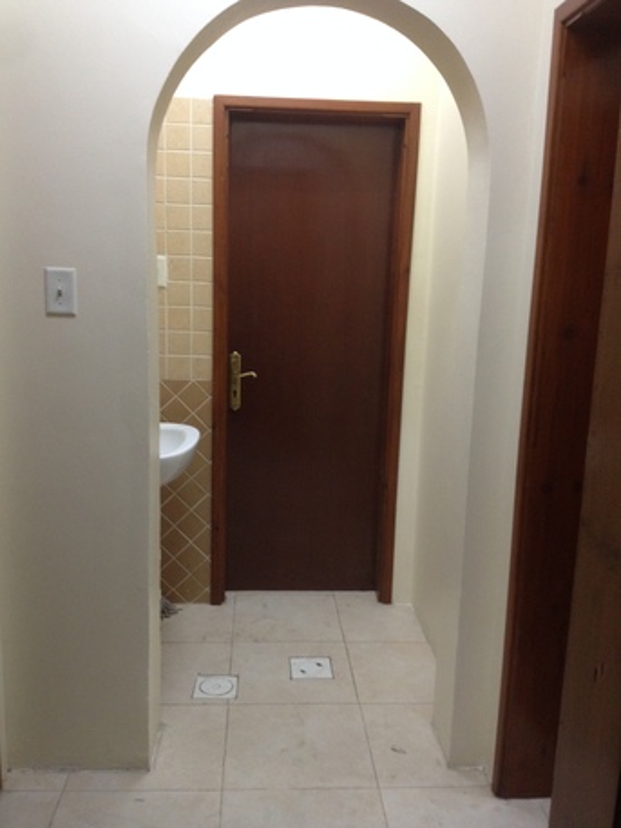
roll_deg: -0.4
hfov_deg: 40.7
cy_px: 414
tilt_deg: -11.5
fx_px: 837
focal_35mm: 35
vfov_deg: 52.6
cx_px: 310
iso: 160
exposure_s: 1/20
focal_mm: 4.28
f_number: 2.4
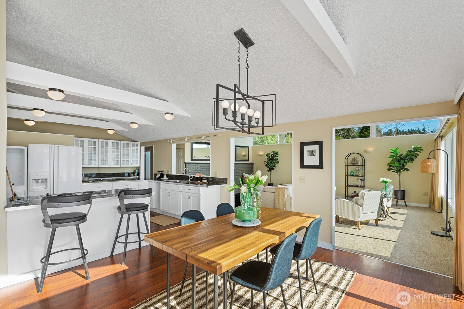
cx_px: 232
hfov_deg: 93.3
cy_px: 154
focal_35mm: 17
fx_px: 219
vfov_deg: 70.5
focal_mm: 17
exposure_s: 1/60
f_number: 7.1
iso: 250
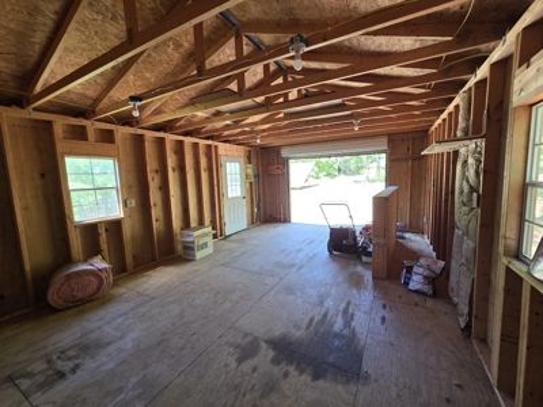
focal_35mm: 13
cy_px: 204
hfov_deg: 106.2
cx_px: 272
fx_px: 204
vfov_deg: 89.9
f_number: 2.2
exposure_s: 1/60
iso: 125
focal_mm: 2.2
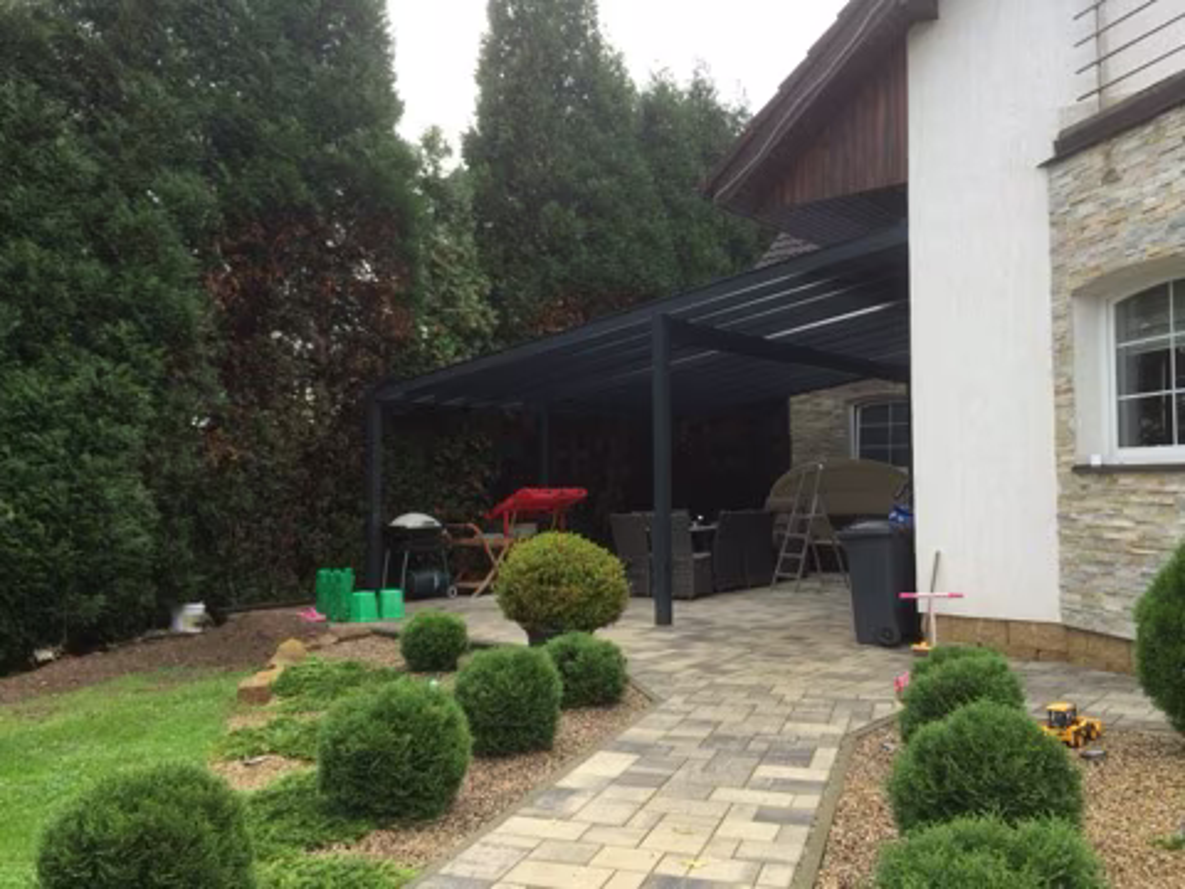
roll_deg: +0.1
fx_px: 993
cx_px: 592
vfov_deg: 48.2
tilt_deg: +1.0
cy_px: 444
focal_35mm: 29
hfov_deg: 61.7
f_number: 2.2
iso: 32
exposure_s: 1/163
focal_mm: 4.15
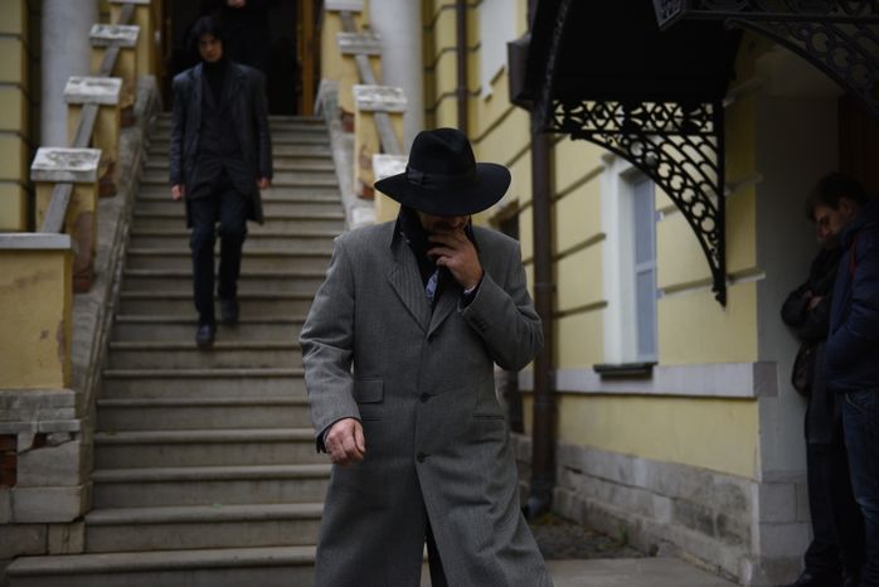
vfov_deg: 24.6
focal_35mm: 55
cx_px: 440
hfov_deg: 36.2
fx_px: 1343
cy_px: 294
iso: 1000
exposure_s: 1/2000
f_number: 2.8
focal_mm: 55
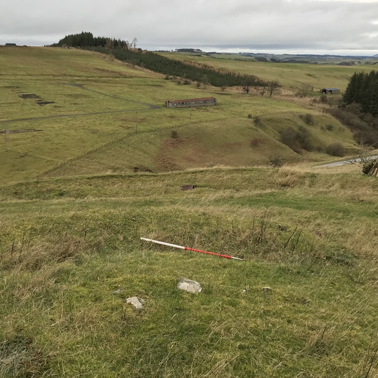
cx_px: 137
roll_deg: +0.0
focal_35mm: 34
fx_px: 420
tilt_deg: -14.6
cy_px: 187
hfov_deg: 47.9
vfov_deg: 48.4
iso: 25
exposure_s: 1/100
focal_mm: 3.99
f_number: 1.8
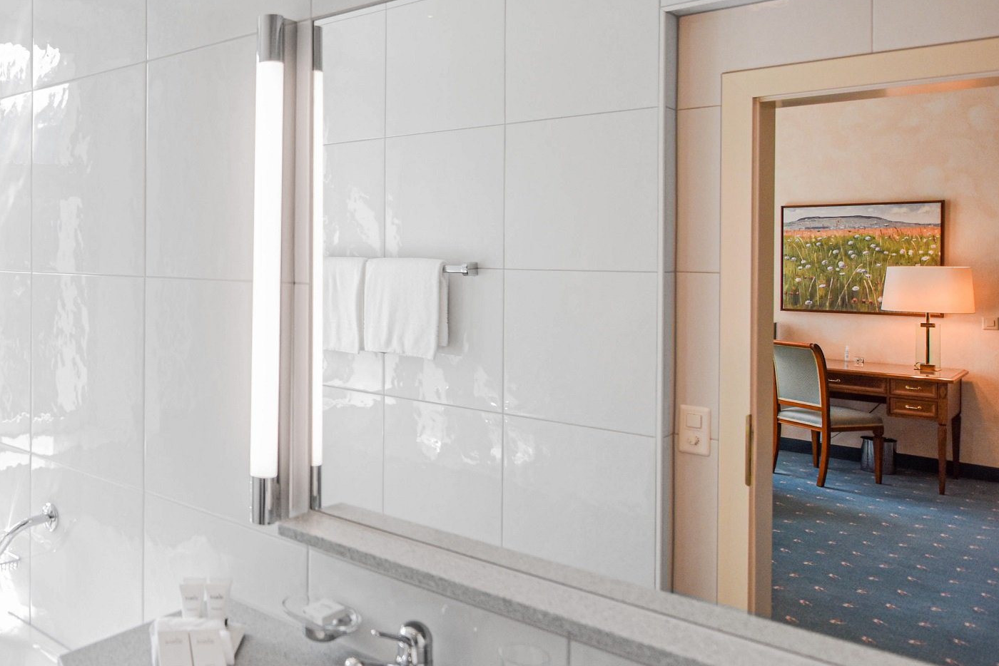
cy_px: 262
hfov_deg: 55.8
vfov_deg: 43.4
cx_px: 151
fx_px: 833
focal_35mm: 30
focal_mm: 14
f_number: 2.8
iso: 500
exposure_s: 1/1250
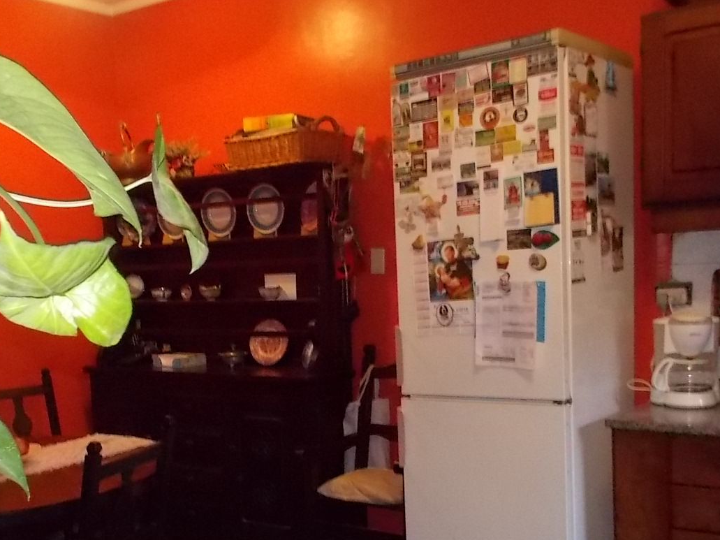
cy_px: 374
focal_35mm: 45
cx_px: 270
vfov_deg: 31.8
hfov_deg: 41.8
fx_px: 936
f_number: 3.3
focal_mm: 4.1
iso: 640
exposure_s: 1/30
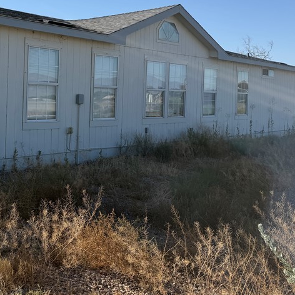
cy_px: 88
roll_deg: -1.4
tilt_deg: -1.3
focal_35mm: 46
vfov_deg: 36.2
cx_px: 29
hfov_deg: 34.7
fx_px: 444
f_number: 1.78
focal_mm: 6.76
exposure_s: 1/4673
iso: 80
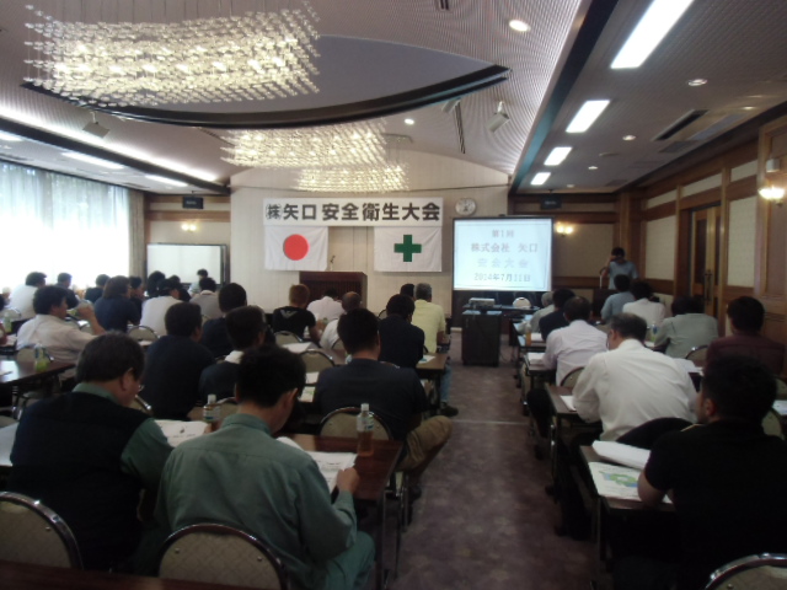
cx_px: 394
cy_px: 295
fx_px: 546
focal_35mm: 24
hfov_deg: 71.6
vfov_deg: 56.8
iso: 400
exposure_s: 1/100
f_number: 3
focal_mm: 4.24
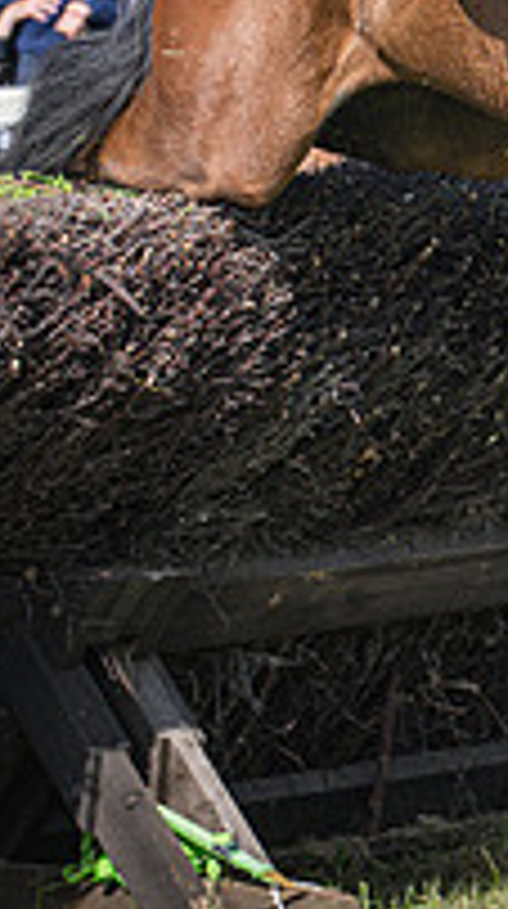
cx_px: 837
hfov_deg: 4.0
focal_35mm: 299
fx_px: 7190
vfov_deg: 7.2
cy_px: 47
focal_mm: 70
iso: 200
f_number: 4
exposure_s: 1/1600
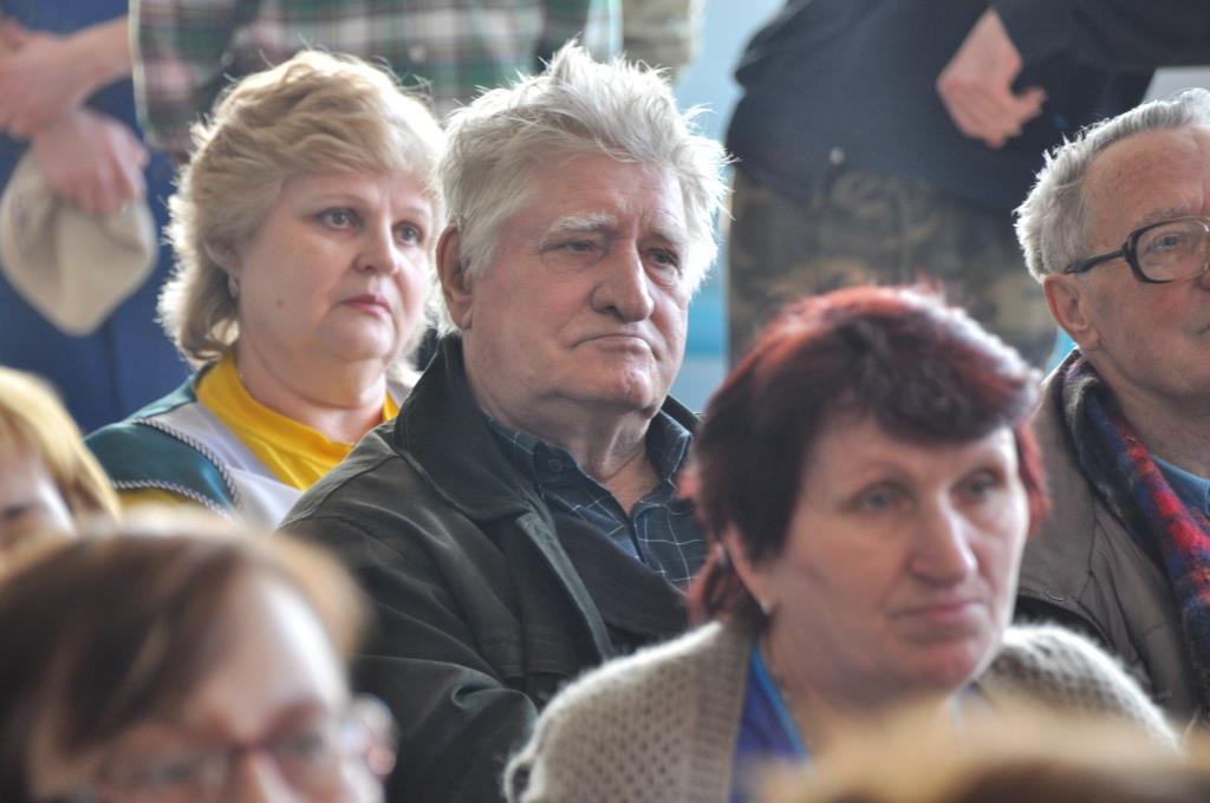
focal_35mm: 375
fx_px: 12588
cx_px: 605
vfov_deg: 3.7
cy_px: 402
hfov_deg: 5.5
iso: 640
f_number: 6.3
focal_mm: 250
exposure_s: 1/40
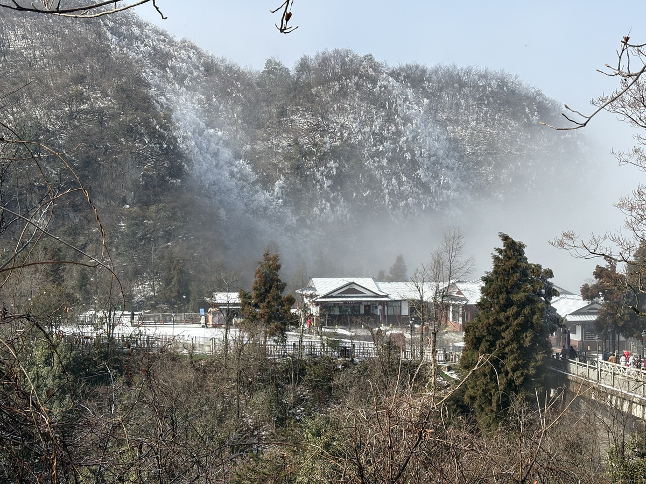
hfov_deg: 36.8
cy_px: 242
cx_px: 323
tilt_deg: +0.1
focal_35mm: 52
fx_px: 970
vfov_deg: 28.0
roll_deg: -0.1
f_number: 1.6
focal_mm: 5.96
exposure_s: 1/2075
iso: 32
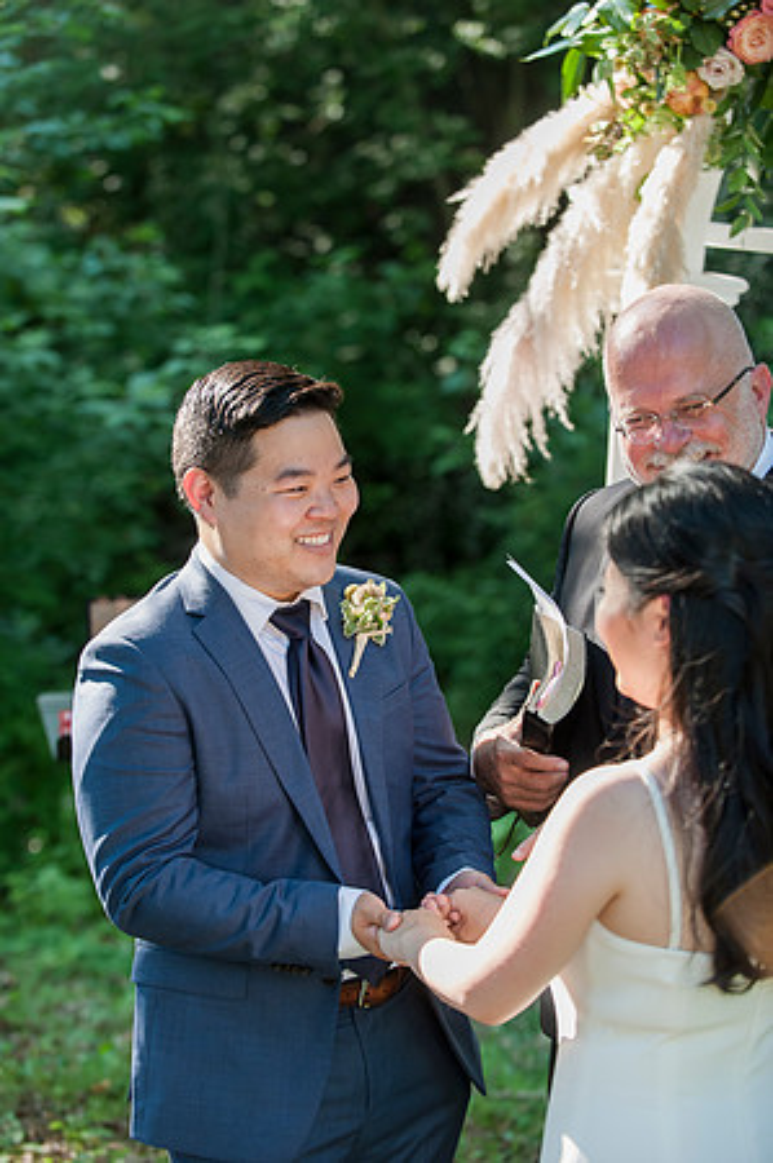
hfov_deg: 17.0
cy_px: 582
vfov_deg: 25.4
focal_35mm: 80
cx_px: 386
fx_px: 2582
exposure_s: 1/800
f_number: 3.5
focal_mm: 80
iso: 800
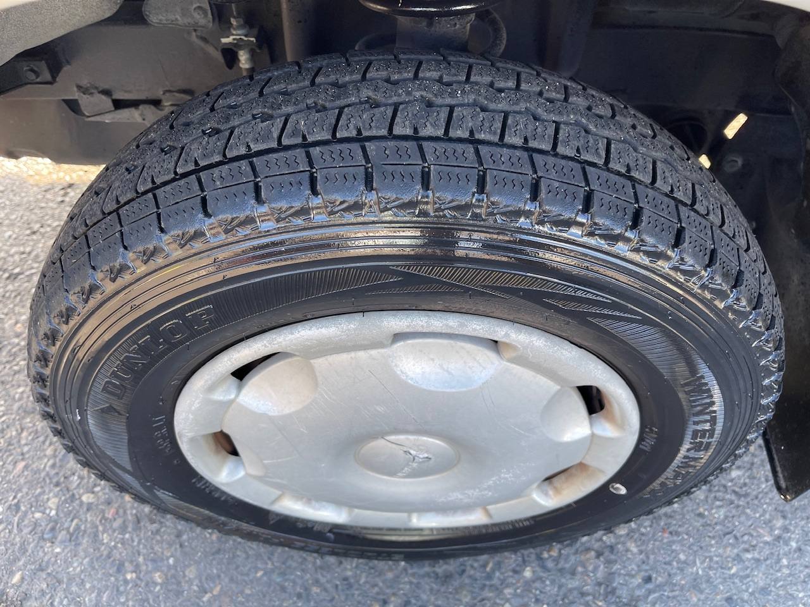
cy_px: 304
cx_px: 405
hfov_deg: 69.4
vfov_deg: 54.9
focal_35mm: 25
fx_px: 585
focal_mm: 5.1
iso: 64
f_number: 1.6
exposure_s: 1/121
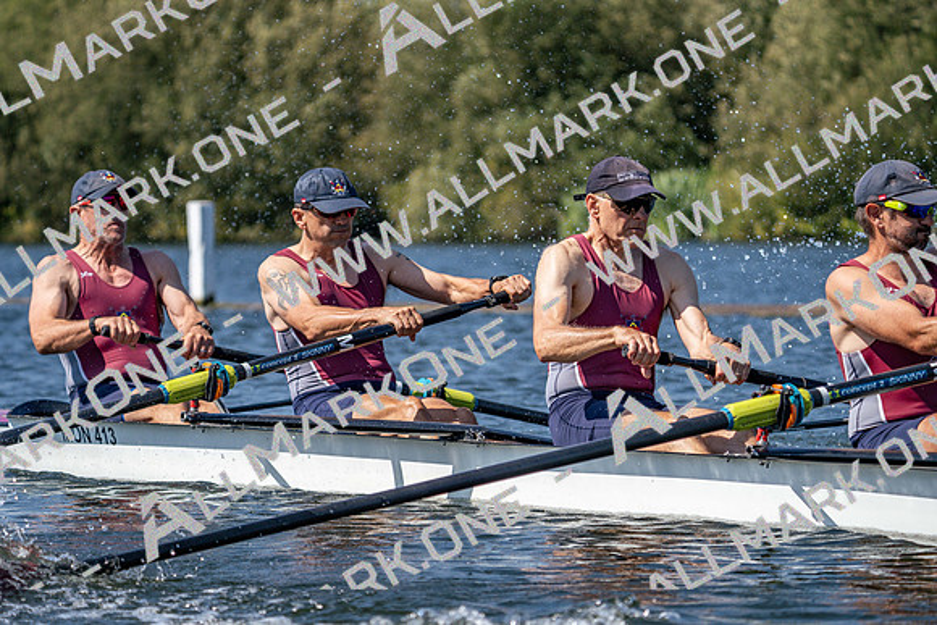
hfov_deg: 10.3
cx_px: 468
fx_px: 5207
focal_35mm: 200
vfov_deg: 6.9
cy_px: 312
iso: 200
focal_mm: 200
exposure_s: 1/2000
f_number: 5.6
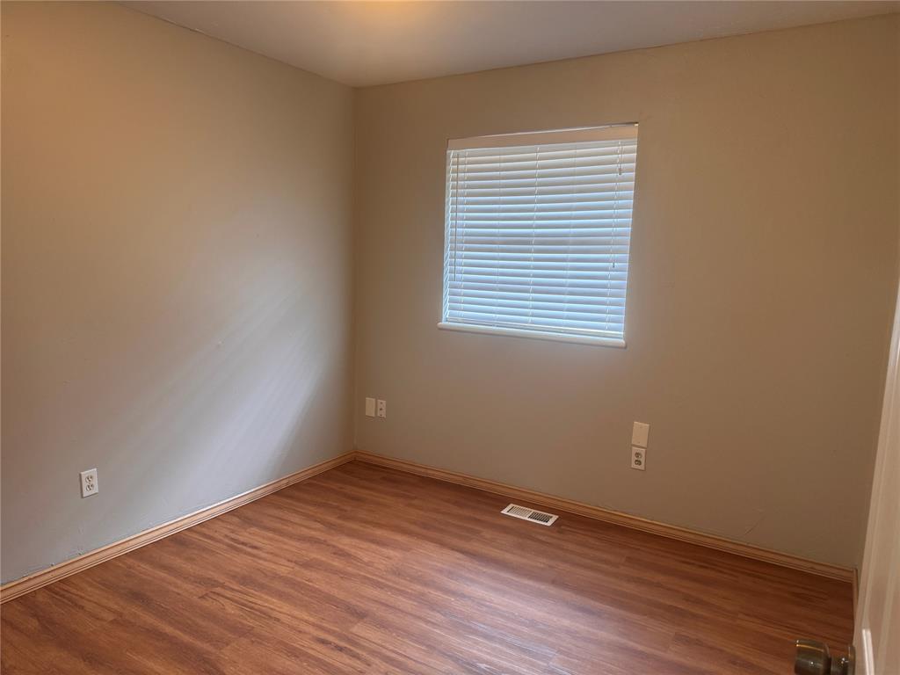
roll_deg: -1.7
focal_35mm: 24
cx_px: 450
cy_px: 338
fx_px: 624
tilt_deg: -9.3
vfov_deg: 56.8
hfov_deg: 71.6
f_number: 1.78
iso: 160
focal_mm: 6.76
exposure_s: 1/60
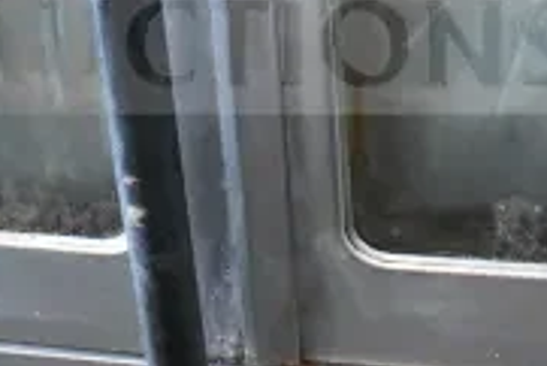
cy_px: -126
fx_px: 1536
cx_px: 260
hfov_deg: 20.2
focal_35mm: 101
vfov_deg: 13.1
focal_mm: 20
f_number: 3.5
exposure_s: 1/30
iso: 9000
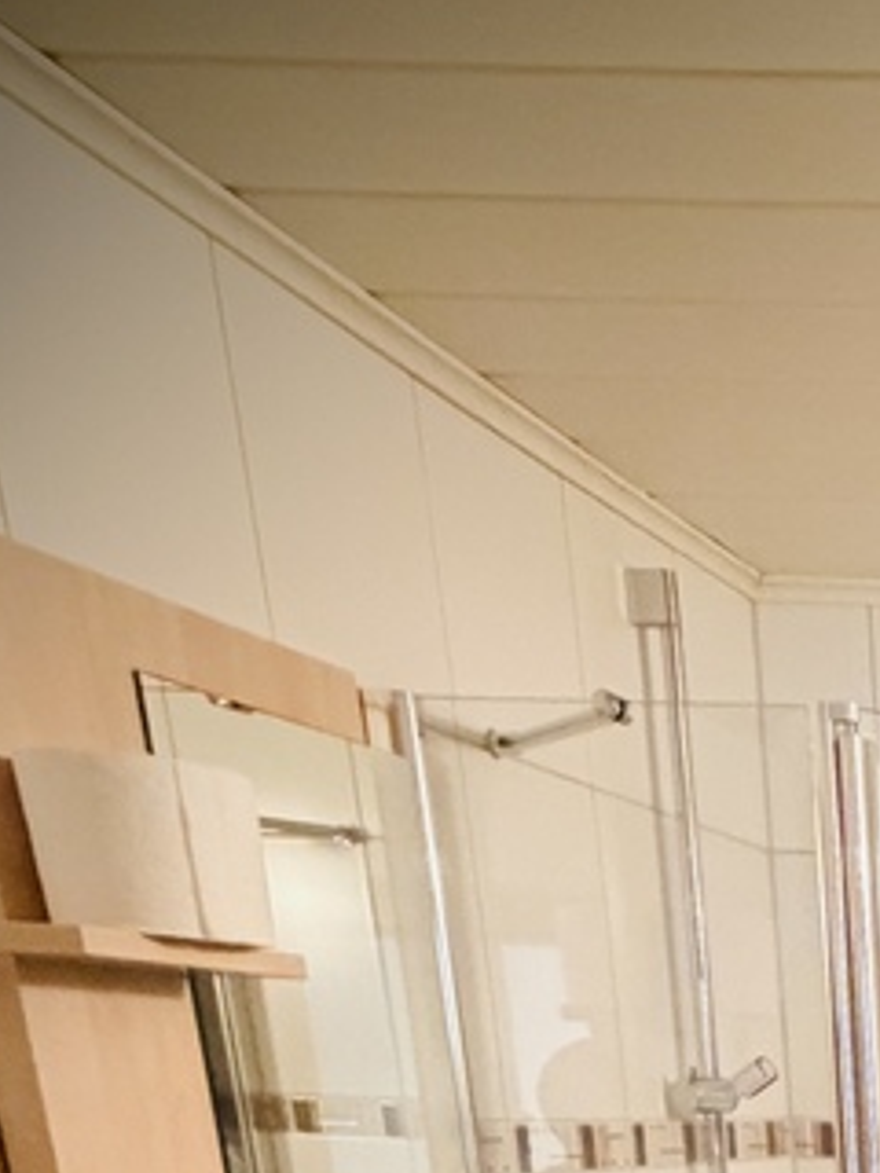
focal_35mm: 50
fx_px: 1695
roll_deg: -2.5
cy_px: 1754
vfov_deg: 27.1
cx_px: 1340
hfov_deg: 23.1
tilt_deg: -20.2
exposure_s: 1/50
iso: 1000
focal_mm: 2.22
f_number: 2.2
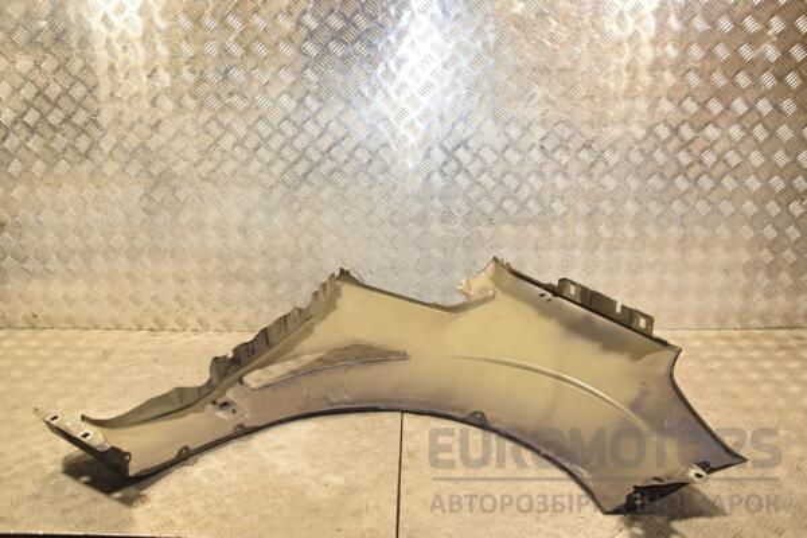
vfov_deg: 41.7
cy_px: 269
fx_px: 706
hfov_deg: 59.5
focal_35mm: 32
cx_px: 404
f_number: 5.6
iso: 800
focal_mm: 21
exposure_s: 1/200
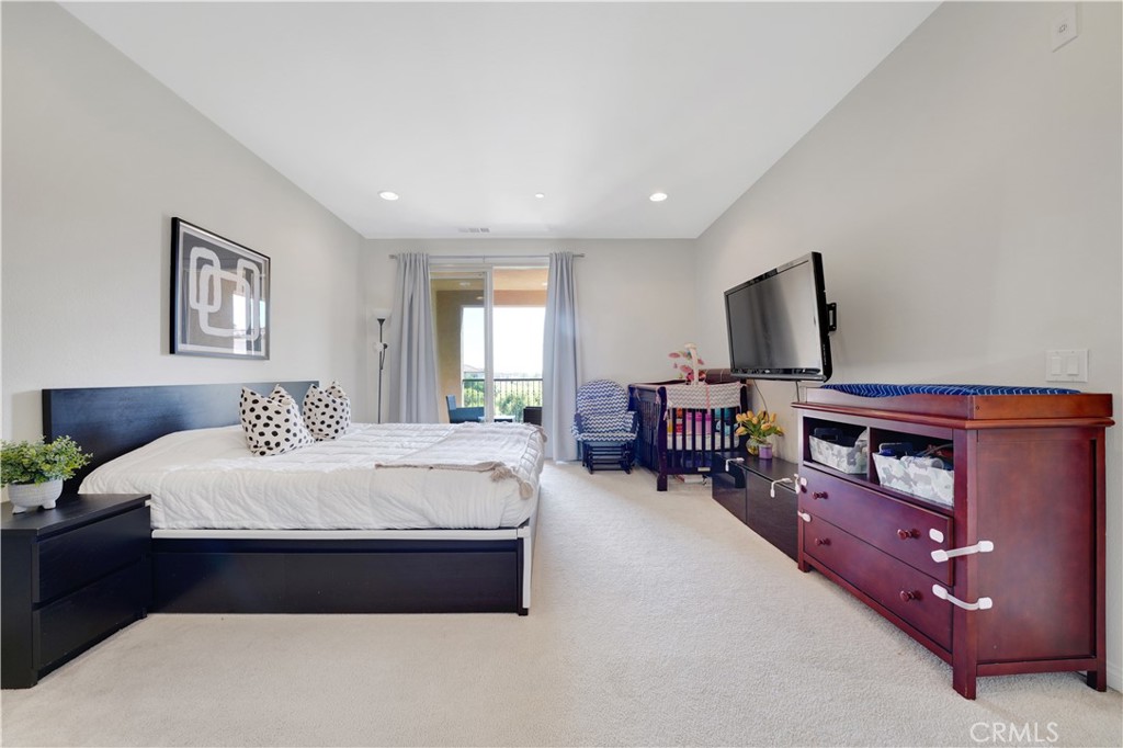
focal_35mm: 12
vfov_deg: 90.0
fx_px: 374
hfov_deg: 112.6
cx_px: 562
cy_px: 374
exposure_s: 1/13
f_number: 7.1
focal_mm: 12
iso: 400
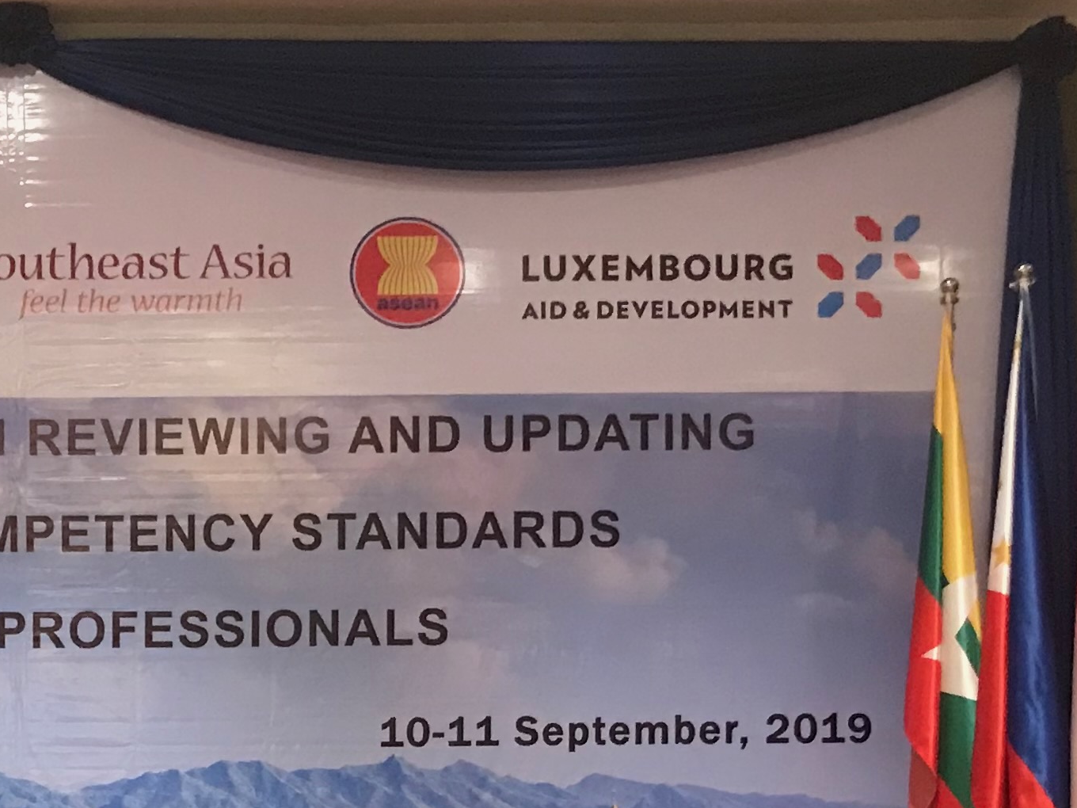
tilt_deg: +0.2
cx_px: -10
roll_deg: -0.5
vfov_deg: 16.6
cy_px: 1103
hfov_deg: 22.6
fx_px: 2582
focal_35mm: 83
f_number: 1.8
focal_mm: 3.99
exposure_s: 1/14
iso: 100
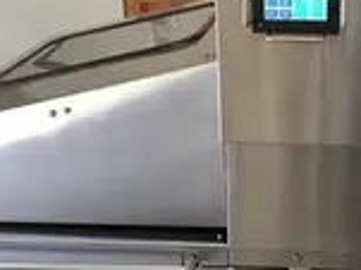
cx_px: 323
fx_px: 802
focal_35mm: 77
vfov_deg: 19.0
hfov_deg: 24.6
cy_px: 189
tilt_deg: -22.0
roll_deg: -2.0
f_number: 2.2
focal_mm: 4.15
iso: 32
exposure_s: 1/30
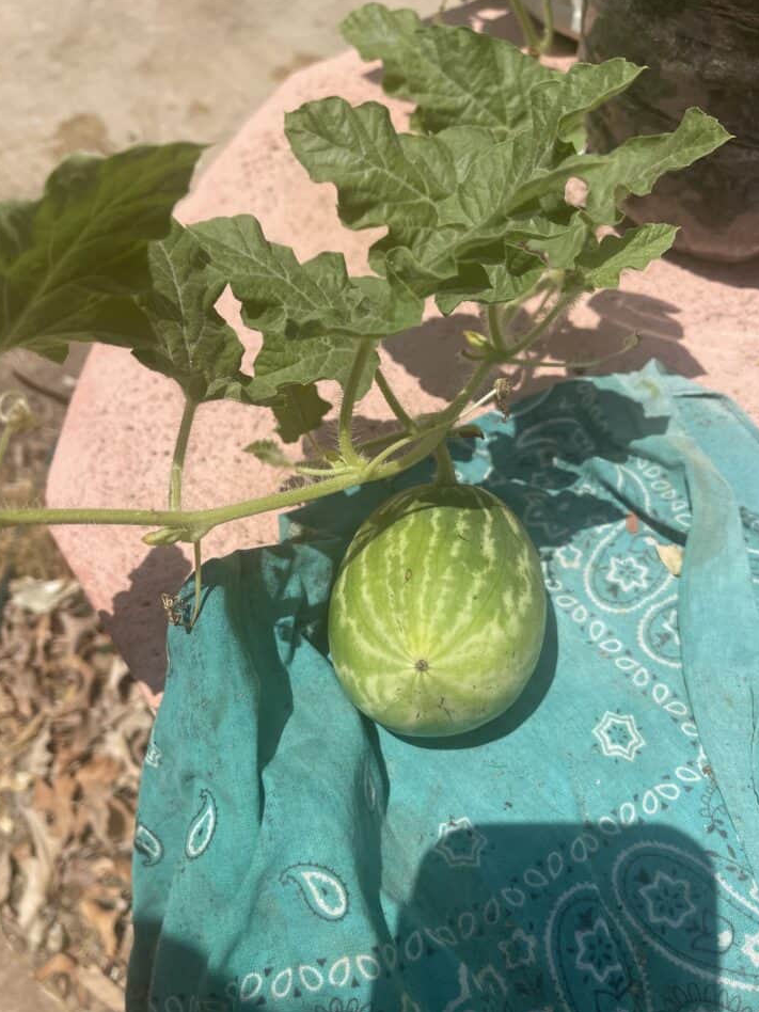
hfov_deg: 51.3
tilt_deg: -52.0
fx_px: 789
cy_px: 523
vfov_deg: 65.3
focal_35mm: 27
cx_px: 352
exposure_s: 1/5618
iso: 32
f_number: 1.6
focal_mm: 5.1
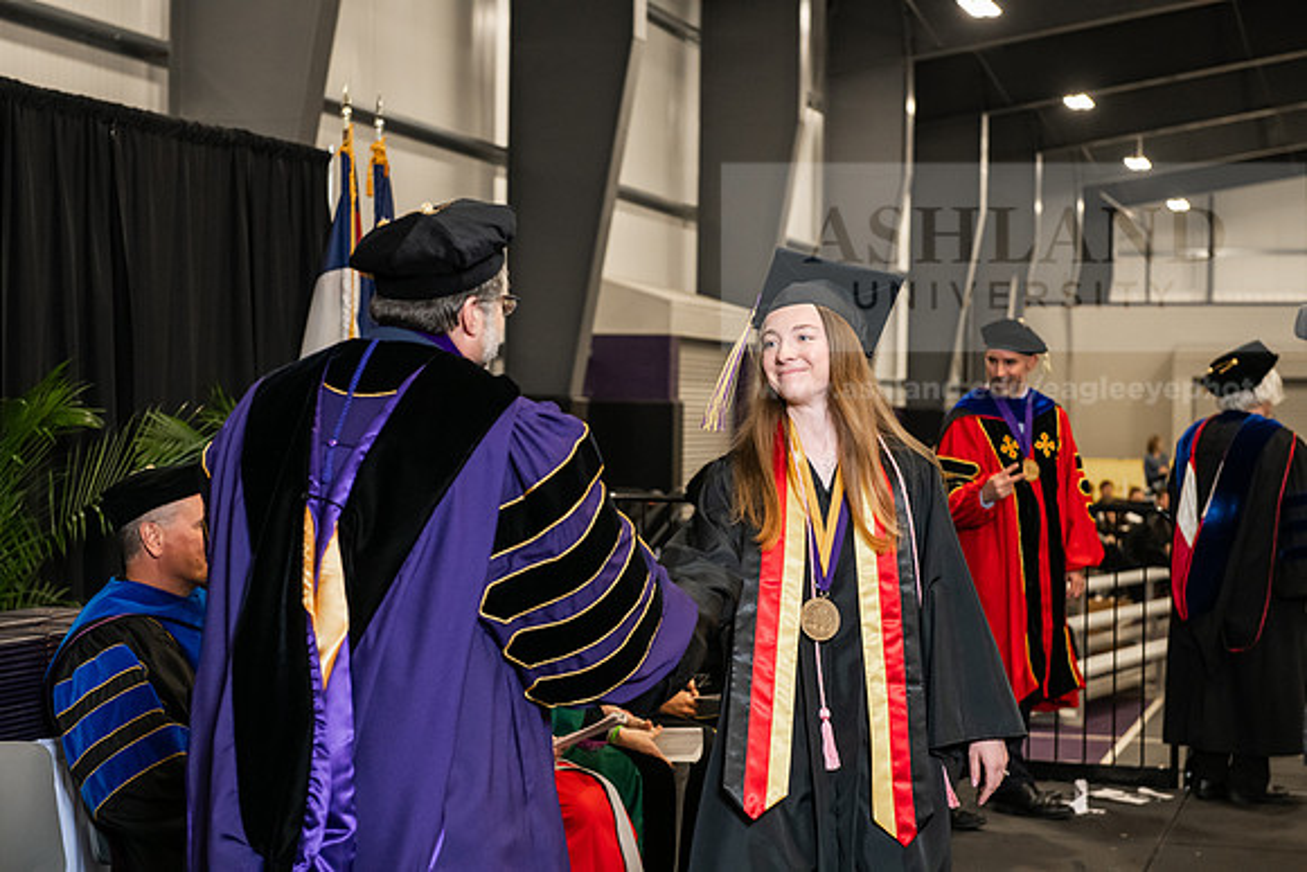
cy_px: 436
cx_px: 654
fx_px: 2542
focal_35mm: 70
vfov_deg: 19.5
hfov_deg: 28.8
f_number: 5
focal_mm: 70
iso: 2500
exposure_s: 1/200
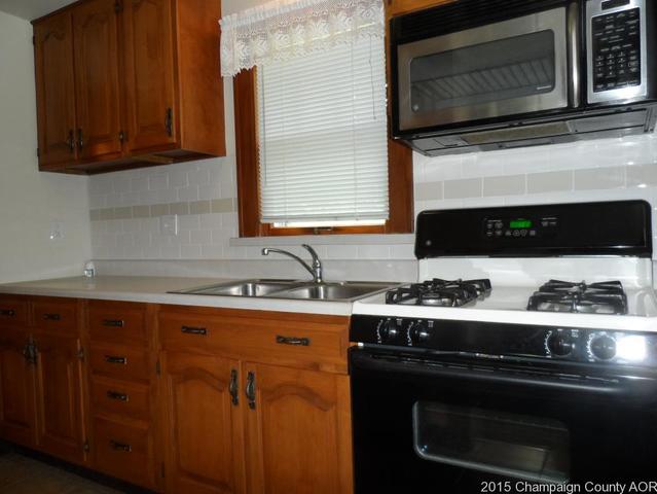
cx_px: 328
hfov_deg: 71.6
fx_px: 456
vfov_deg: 56.9
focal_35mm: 24
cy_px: 247
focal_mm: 4
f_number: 3.2
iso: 160
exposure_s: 1/30
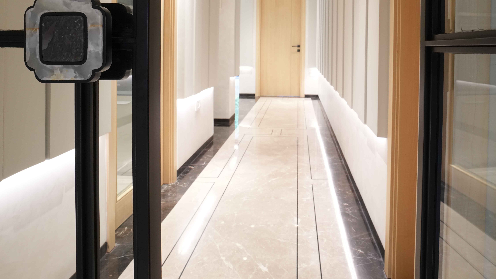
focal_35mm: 28
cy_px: 52
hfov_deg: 67.1
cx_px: 303
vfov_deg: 39.7
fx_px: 368
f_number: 10
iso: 1000
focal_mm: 16
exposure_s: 1/10
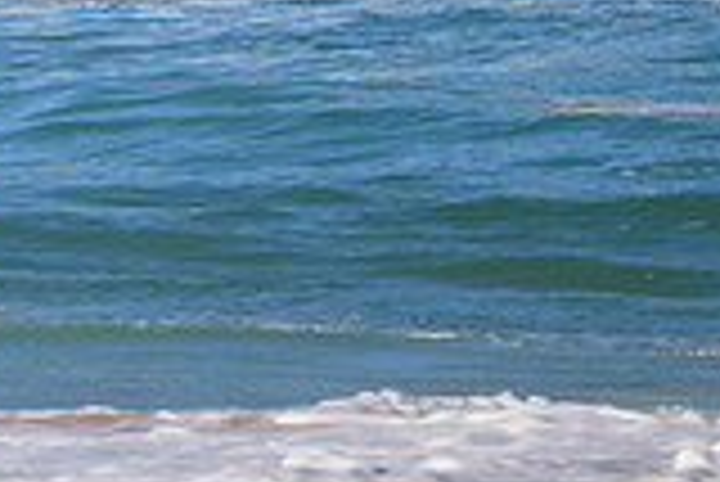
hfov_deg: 0.7
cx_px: -418
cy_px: -336
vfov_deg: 0.5
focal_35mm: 2898
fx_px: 58011
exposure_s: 1/2000
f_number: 11
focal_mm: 800
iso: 1250
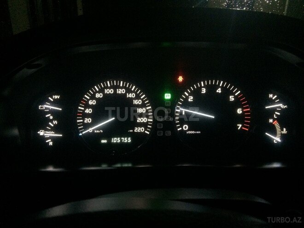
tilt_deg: -23.5
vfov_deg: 48.2
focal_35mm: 29
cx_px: 152
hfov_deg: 61.7
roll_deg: +0.9
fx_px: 255
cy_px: 114
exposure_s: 1/25
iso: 250
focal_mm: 4.15
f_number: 2.2
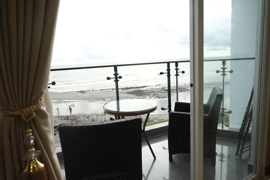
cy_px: 90
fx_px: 180
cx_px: 135
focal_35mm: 24
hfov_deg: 73.7
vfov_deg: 53.1
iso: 6400
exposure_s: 1/4000
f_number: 6.4
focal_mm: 16
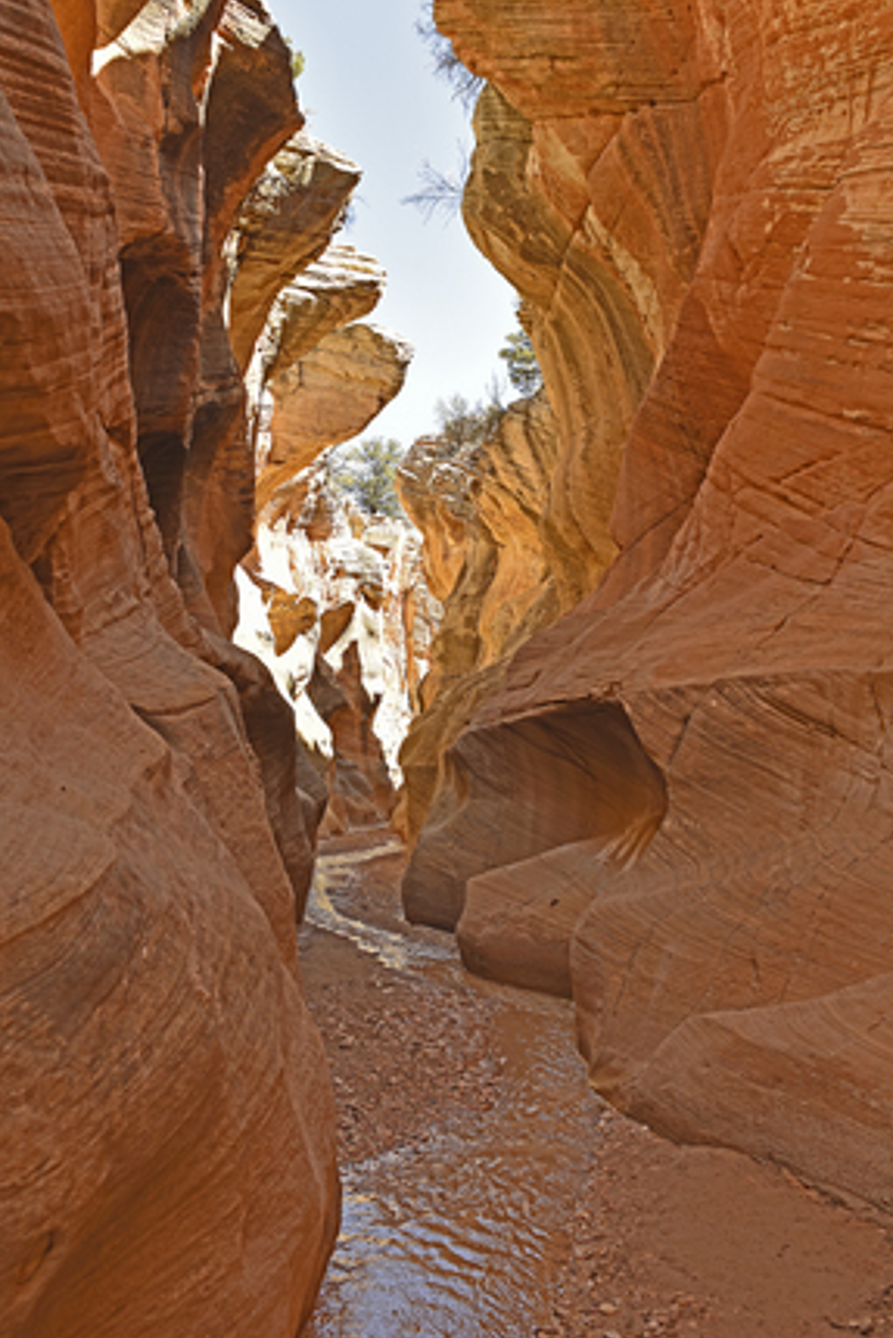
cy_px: 591
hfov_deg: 45.0
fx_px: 1078
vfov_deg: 63.4
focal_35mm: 29
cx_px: 431
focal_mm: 24
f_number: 5
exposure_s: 1/100
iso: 100
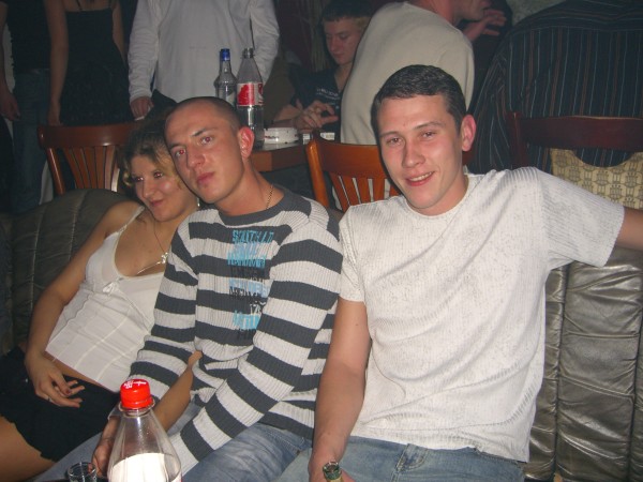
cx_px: 322
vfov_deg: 37.7
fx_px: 706
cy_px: 241
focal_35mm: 38
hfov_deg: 49.0
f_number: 2.8
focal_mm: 7.9
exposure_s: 1/60
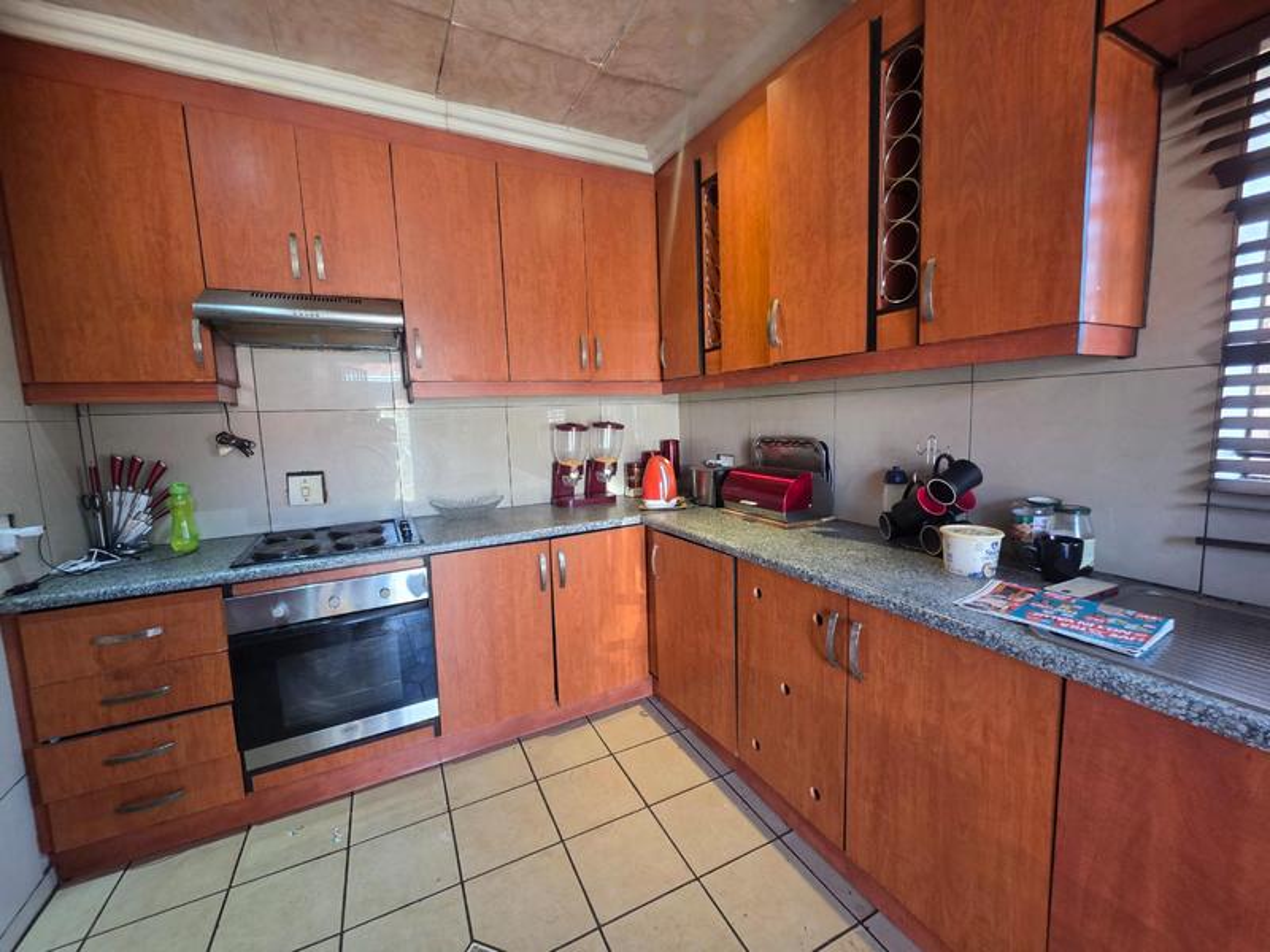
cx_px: 635
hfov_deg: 106.2
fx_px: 477
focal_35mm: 13
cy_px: 476
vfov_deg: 89.9
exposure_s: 1/50.3
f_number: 1.9
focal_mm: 2.2
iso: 320
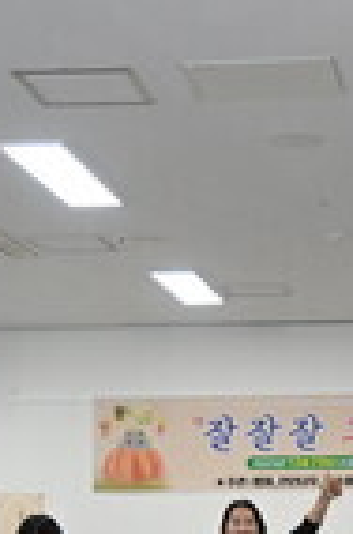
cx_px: 353
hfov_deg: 12.5
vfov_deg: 18.5
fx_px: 1598
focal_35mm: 108
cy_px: 508
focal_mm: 17
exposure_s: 1/60
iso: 280
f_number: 3.5
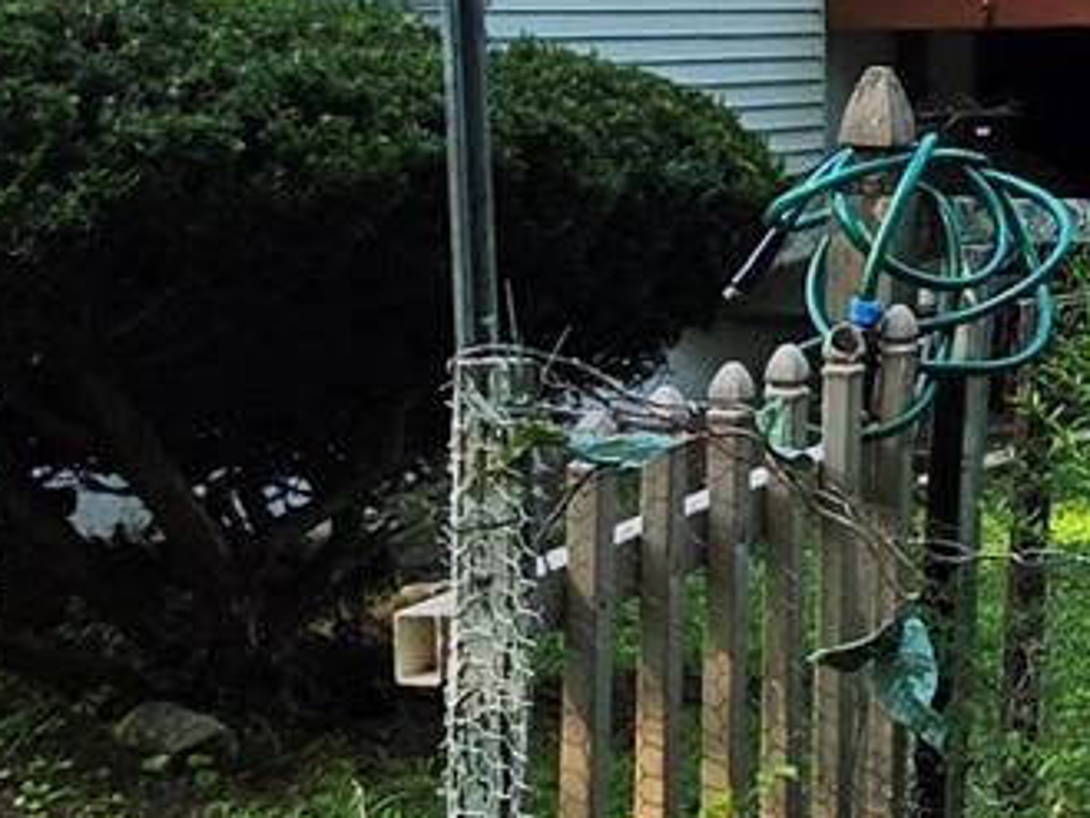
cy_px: 13
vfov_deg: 17.8
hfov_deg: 18.8
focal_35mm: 81
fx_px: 2551
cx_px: 1941
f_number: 1.9
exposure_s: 1/607
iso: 32
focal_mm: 2.2
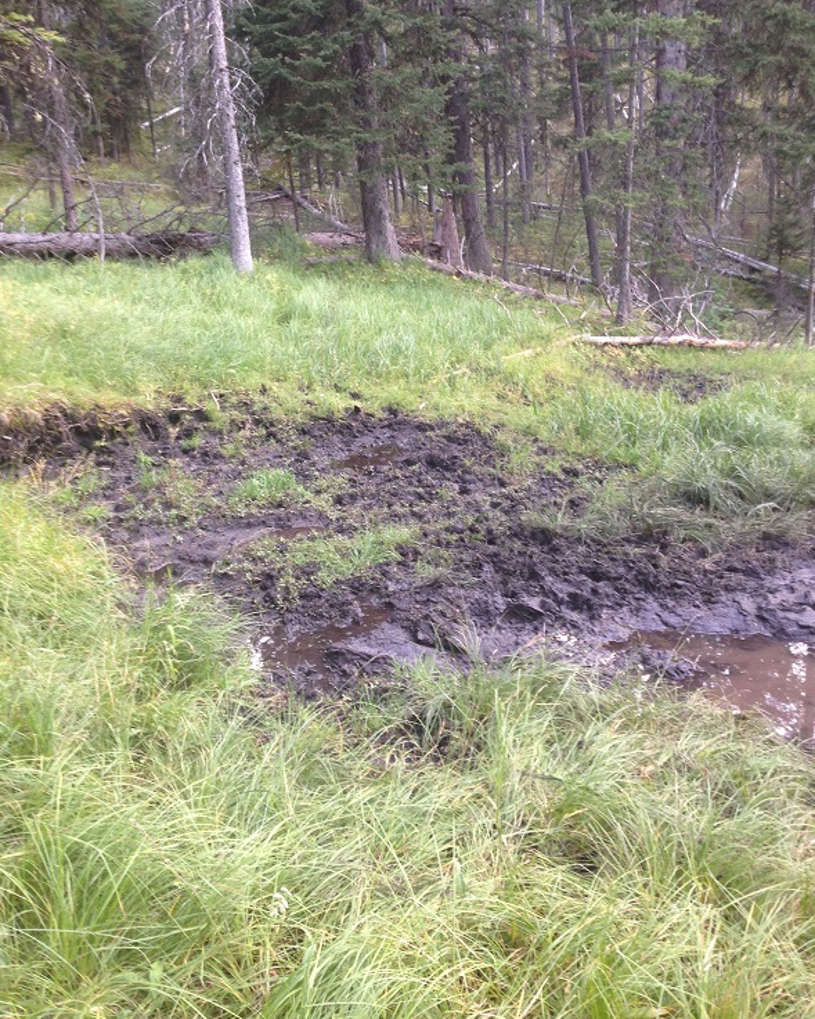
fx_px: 1055
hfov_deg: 42.2
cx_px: 410
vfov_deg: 51.5
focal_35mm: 35
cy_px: 494
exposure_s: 1/20
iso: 50
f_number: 2.4
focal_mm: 4.12
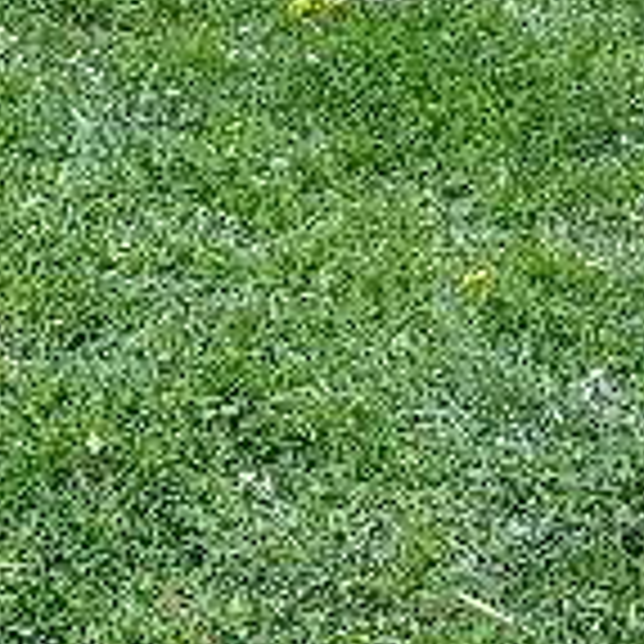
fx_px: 2168
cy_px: 203
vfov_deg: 16.8
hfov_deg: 16.5
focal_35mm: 103
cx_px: -9
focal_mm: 4.2
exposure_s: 1/369
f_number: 1.7
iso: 50
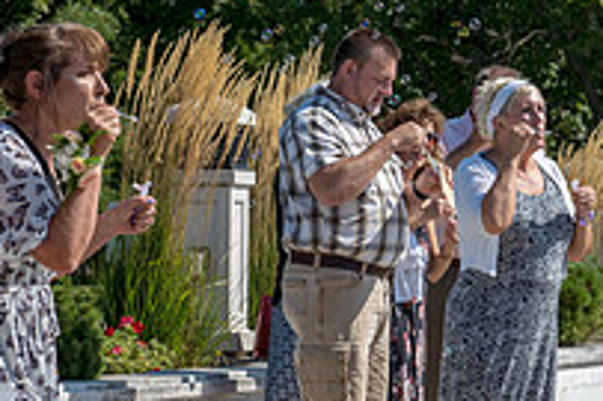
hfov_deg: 10.3
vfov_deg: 6.9
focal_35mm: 200
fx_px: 3347
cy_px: 299
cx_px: 502
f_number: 7.1
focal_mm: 70
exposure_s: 1/500
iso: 100
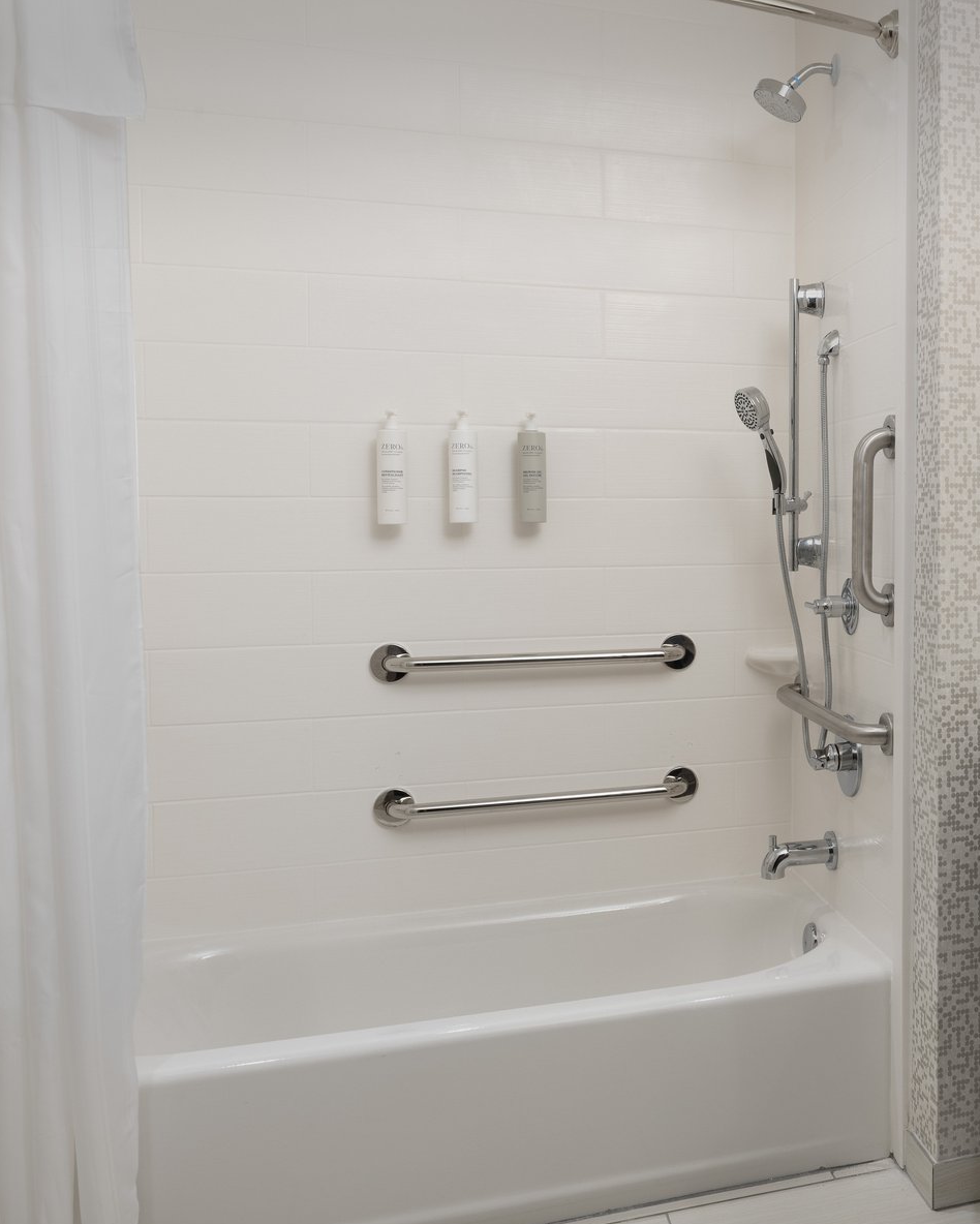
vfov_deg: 52.8
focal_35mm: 34
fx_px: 1232
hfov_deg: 40.5
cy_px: 615
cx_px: 856
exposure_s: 1/2
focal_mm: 24
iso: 50
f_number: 11
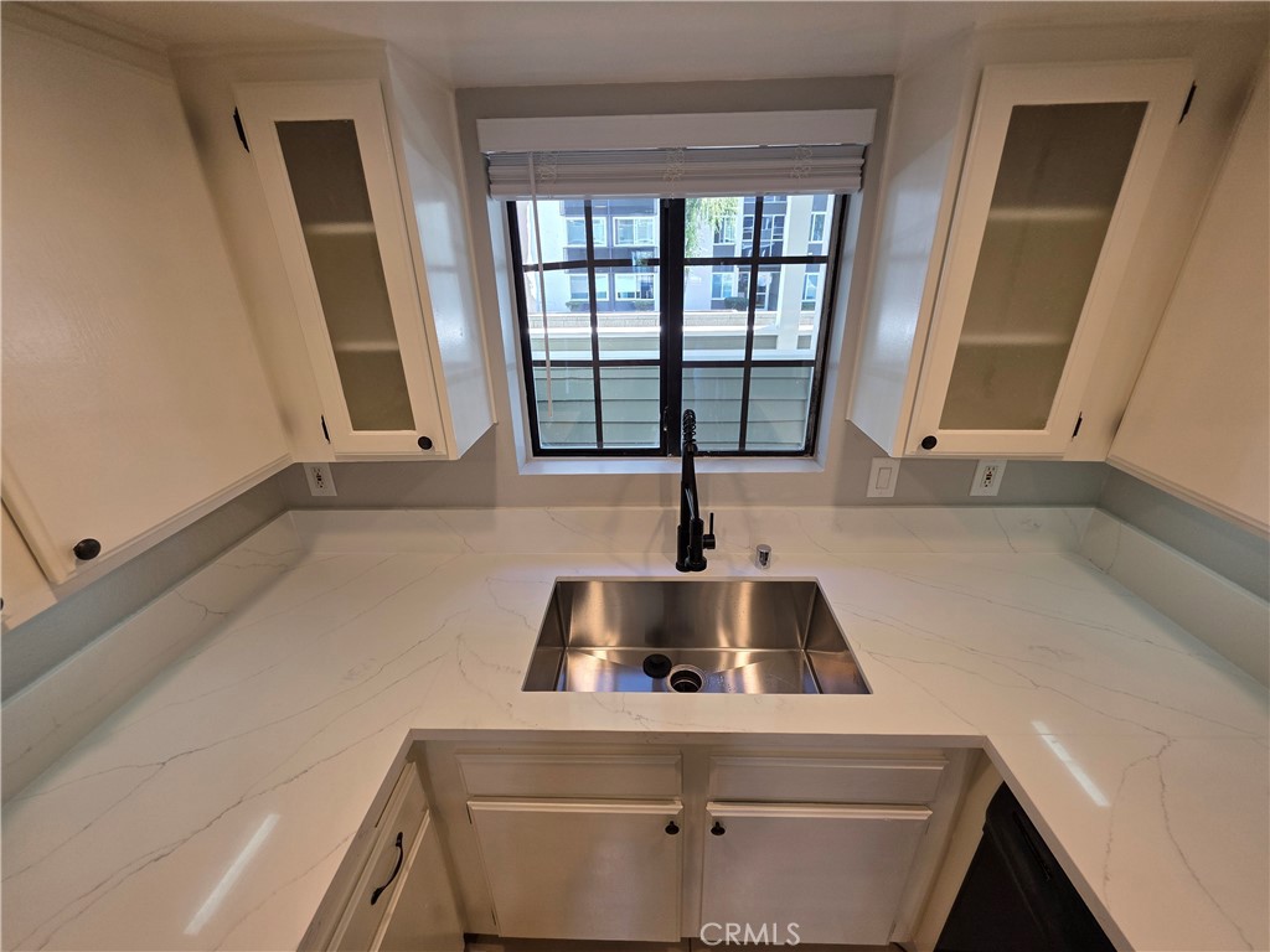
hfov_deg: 106.2
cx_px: 635
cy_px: 476
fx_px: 477
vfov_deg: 89.9
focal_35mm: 13
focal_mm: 2.2
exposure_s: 1/120
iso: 64
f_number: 1.9
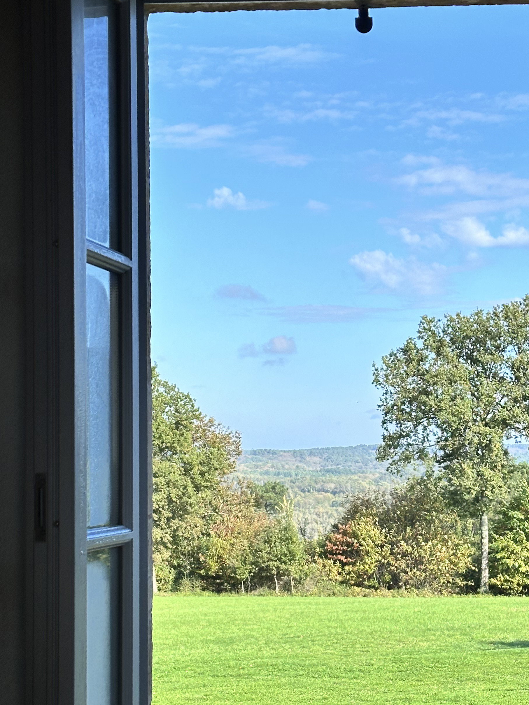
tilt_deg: +1.0
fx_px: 1630
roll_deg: -0.9
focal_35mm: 80
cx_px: 329
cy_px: 407
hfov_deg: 18.4
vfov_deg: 24.4
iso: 64
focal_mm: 6.86
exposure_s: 1/2469
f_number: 1.78
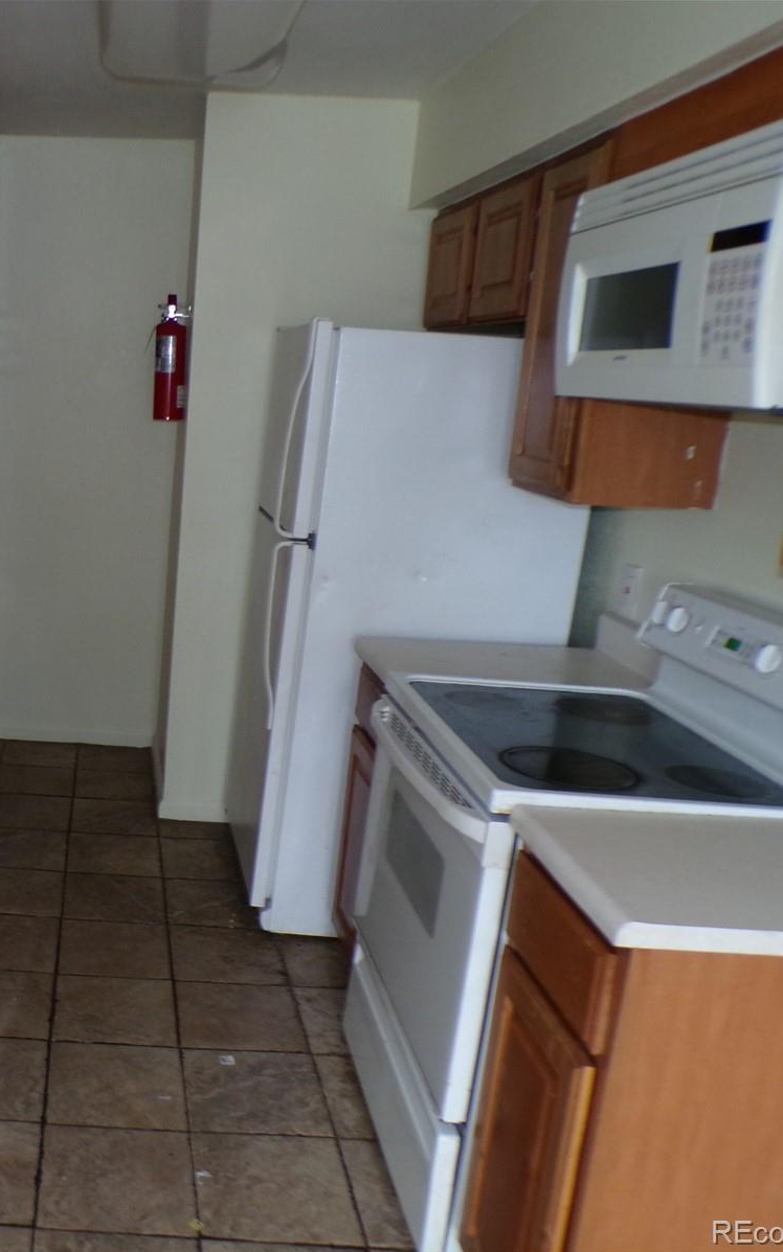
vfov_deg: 56.7
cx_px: 44
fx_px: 1161
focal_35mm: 34
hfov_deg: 34.6
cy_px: 627
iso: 200
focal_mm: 4.3
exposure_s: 1/17
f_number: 3
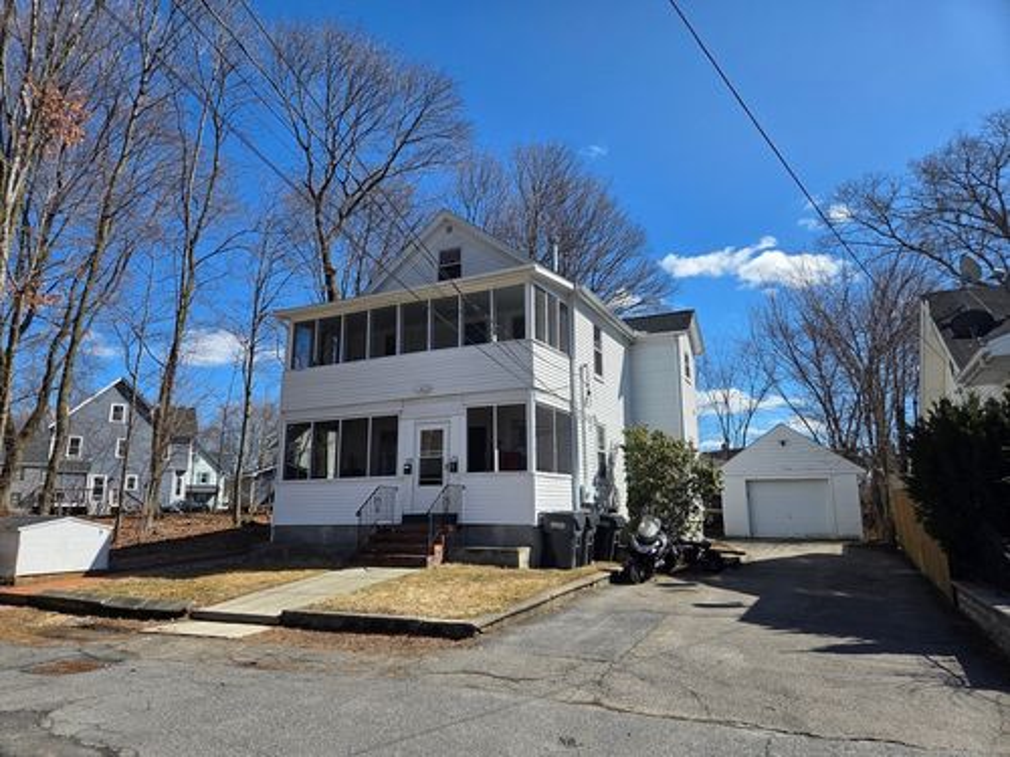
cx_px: 505
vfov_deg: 58.9
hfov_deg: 73.9
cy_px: 378
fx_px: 671
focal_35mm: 23
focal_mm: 5.4
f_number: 1.8
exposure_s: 1/4885
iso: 80
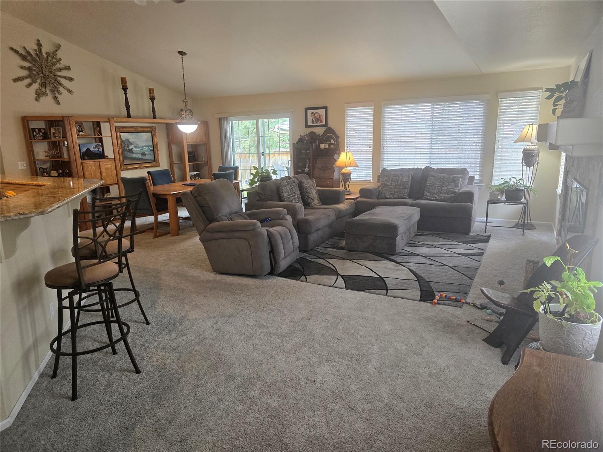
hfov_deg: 73.9
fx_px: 401
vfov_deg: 58.9
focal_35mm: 23
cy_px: 226
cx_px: 302
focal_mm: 6.3
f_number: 1.7
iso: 250
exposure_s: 1/120
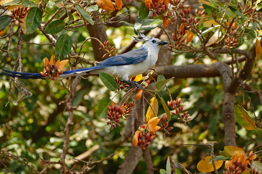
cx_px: 131
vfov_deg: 3.4
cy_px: 87
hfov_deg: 5.2
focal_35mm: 400
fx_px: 2911
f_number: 4
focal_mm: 145.95
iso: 200
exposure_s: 1/500
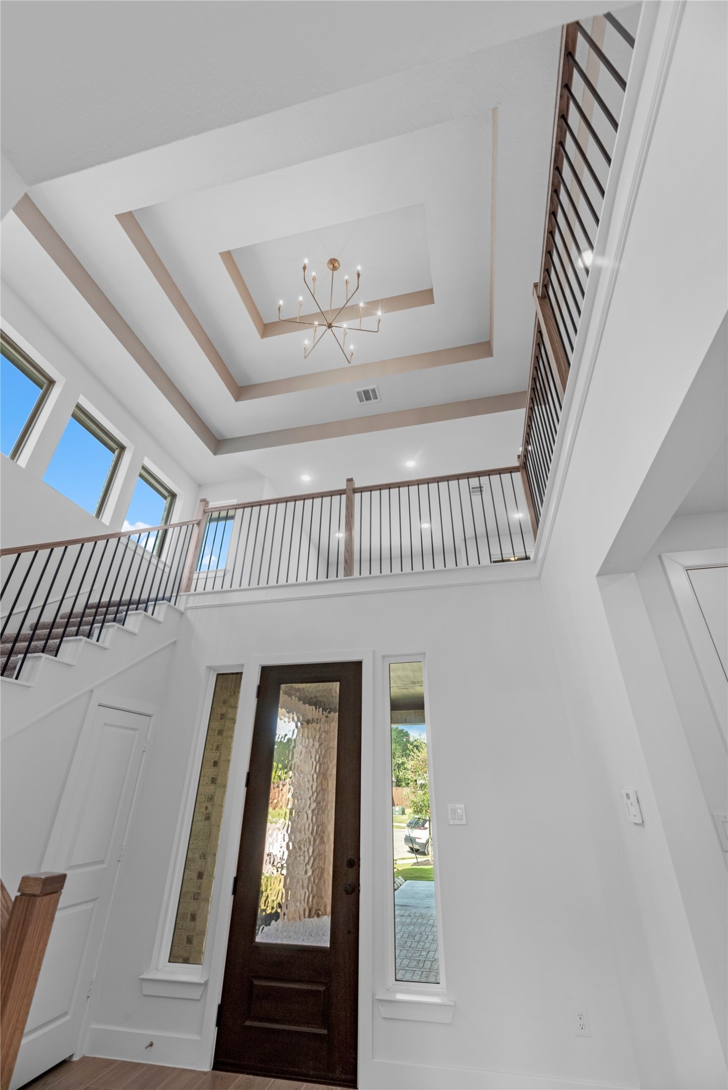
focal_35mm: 14
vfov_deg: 104.2
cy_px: 545
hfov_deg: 81.3
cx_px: 364
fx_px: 424
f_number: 9
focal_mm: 14
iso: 250
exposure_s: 1/13
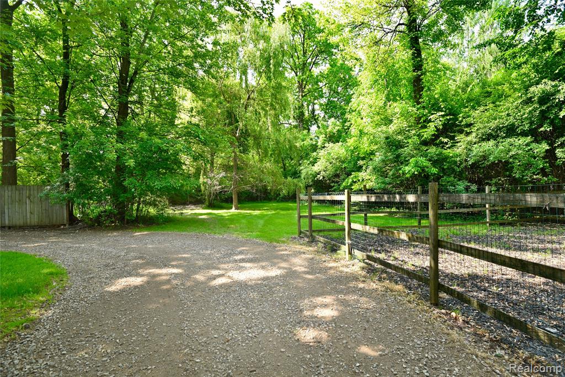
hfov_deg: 93.3
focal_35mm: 17
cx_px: 282
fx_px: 267
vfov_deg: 70.5
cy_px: 188
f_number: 7.1
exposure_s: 1/80
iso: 320
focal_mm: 17
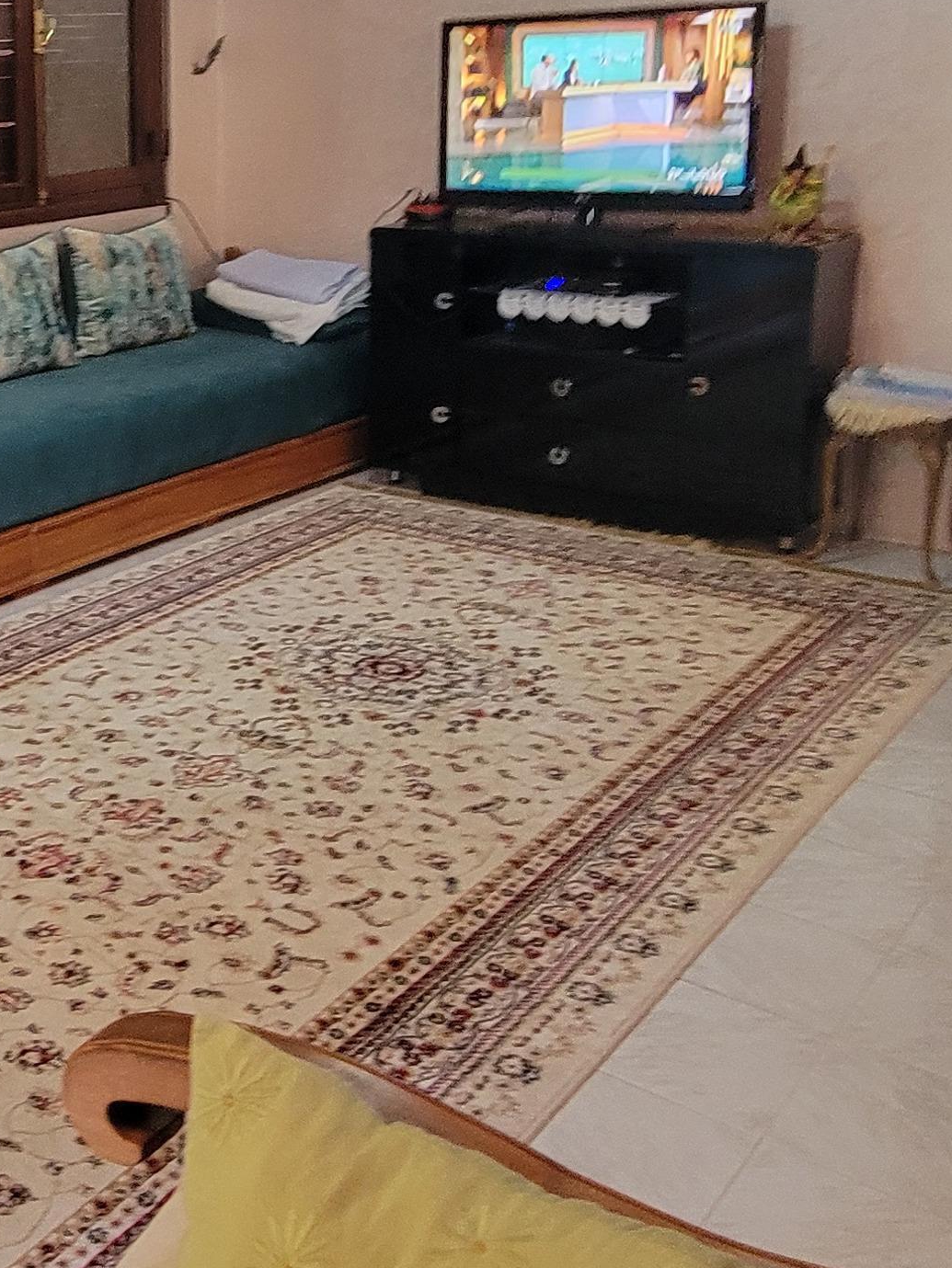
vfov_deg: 48.0
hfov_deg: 34.1
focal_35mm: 38
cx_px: -17
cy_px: 400
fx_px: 1393
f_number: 2.2
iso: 400
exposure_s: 1/33.3
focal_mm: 2.2
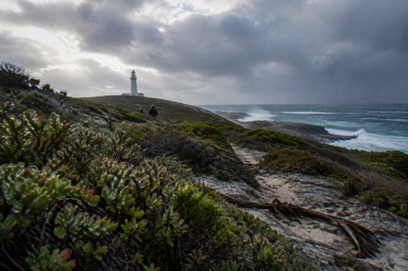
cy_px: 136
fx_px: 397
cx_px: 204
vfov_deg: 37.8
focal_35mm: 35
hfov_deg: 54.5
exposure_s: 1/320
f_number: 8
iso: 640
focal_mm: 35
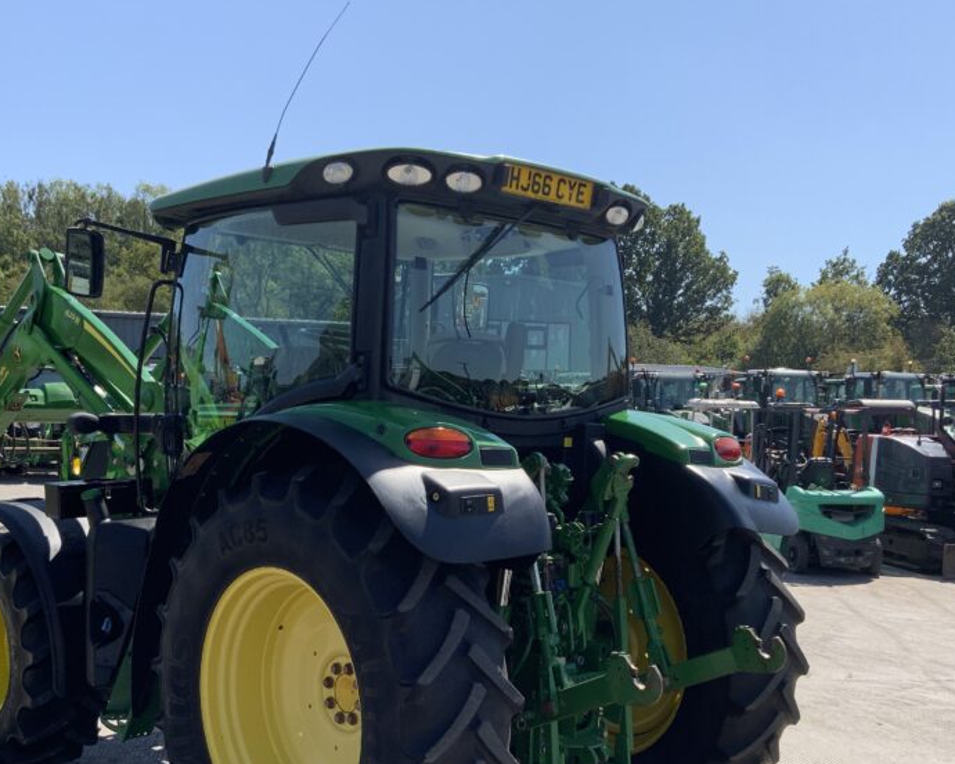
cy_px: 512
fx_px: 1187
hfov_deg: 43.8
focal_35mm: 42
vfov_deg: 35.3
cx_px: 466
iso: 16
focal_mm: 3
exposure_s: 1/1730
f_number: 1.8
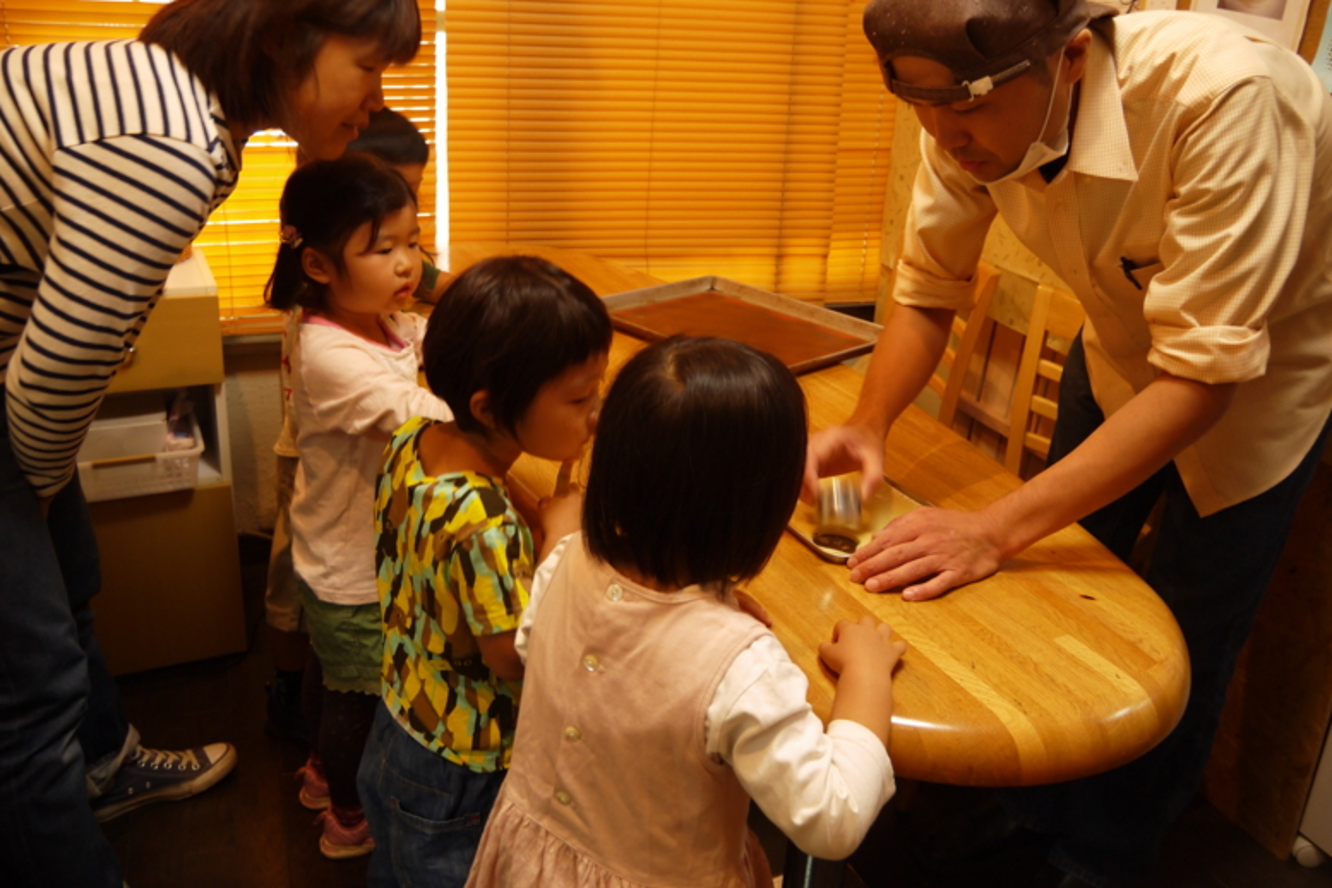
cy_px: 396
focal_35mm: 30
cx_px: 675
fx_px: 1110
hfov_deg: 61.9
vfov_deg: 43.5
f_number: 3.5
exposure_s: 1/8
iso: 400
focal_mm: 14
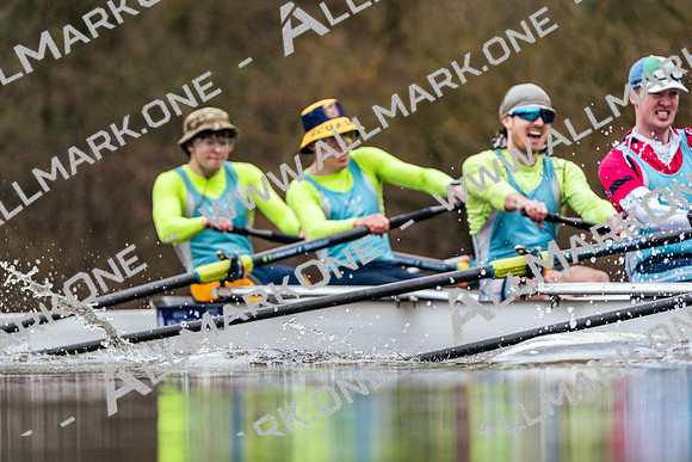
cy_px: 231
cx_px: 346
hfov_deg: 4.1
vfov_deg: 2.7
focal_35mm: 506
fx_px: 9728
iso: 3200
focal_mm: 506
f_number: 6.3
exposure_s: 1/2000
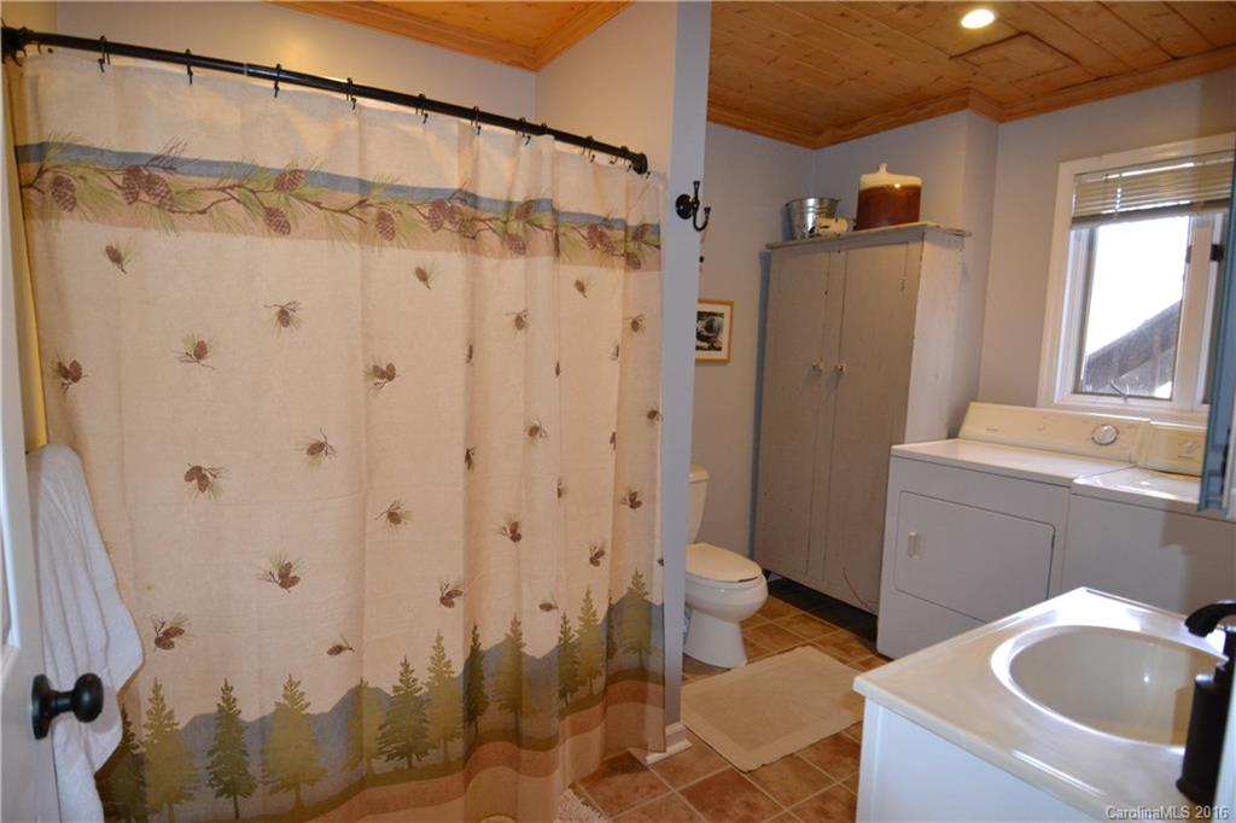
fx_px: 1236
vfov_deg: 36.8
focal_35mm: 36
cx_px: 618
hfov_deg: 53.1
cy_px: 412
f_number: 4
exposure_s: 1/60
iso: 1400
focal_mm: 24
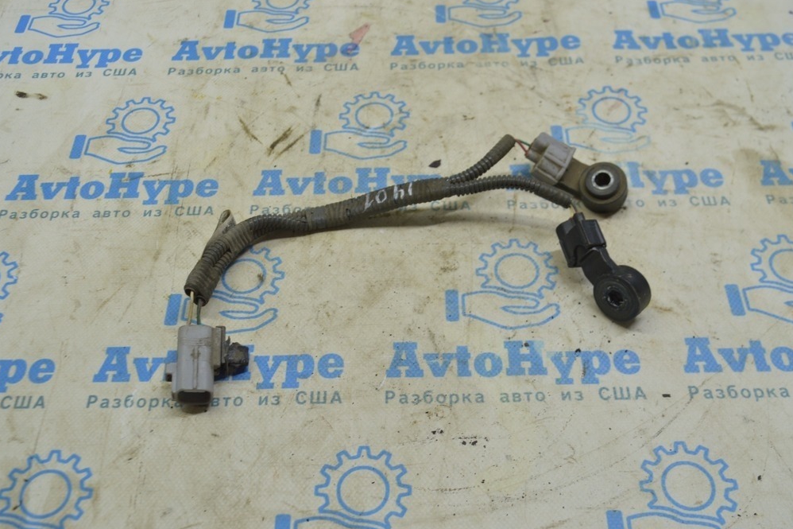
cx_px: 388
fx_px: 881
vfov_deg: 33.4
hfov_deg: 48.5
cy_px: 265
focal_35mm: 40
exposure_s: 1/40
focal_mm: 26
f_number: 5.6
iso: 400
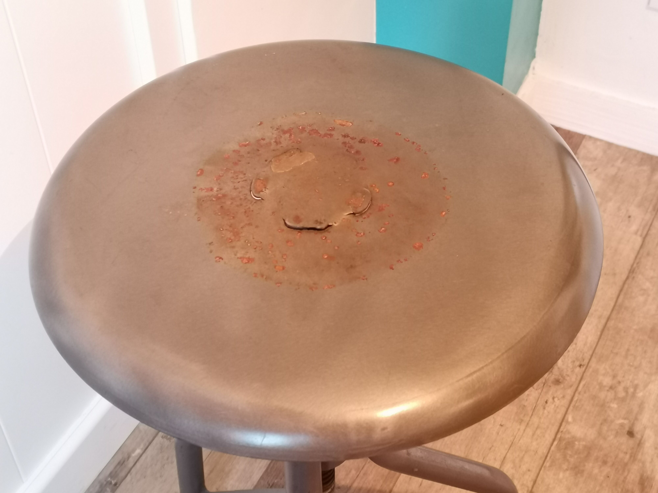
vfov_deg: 26.1
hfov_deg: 34.3
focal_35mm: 56
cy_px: 246
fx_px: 1064
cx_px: 329
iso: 400
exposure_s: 1/33.3
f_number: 1.8
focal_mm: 4.75
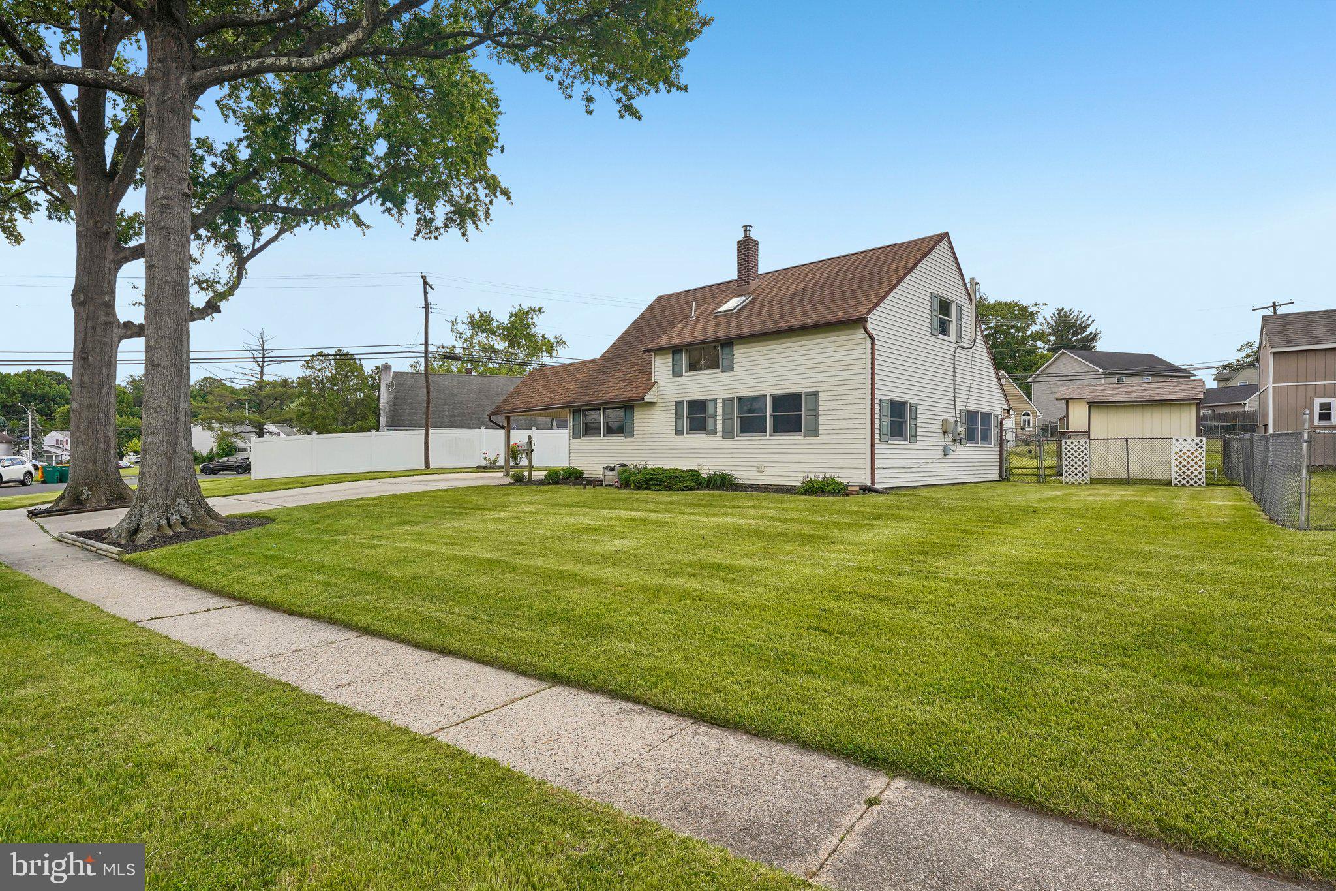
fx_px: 679
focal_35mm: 18
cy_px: 446
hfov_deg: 89.1
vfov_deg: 66.5
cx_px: 668
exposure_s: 1/1600
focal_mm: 18.3
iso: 500
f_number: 8
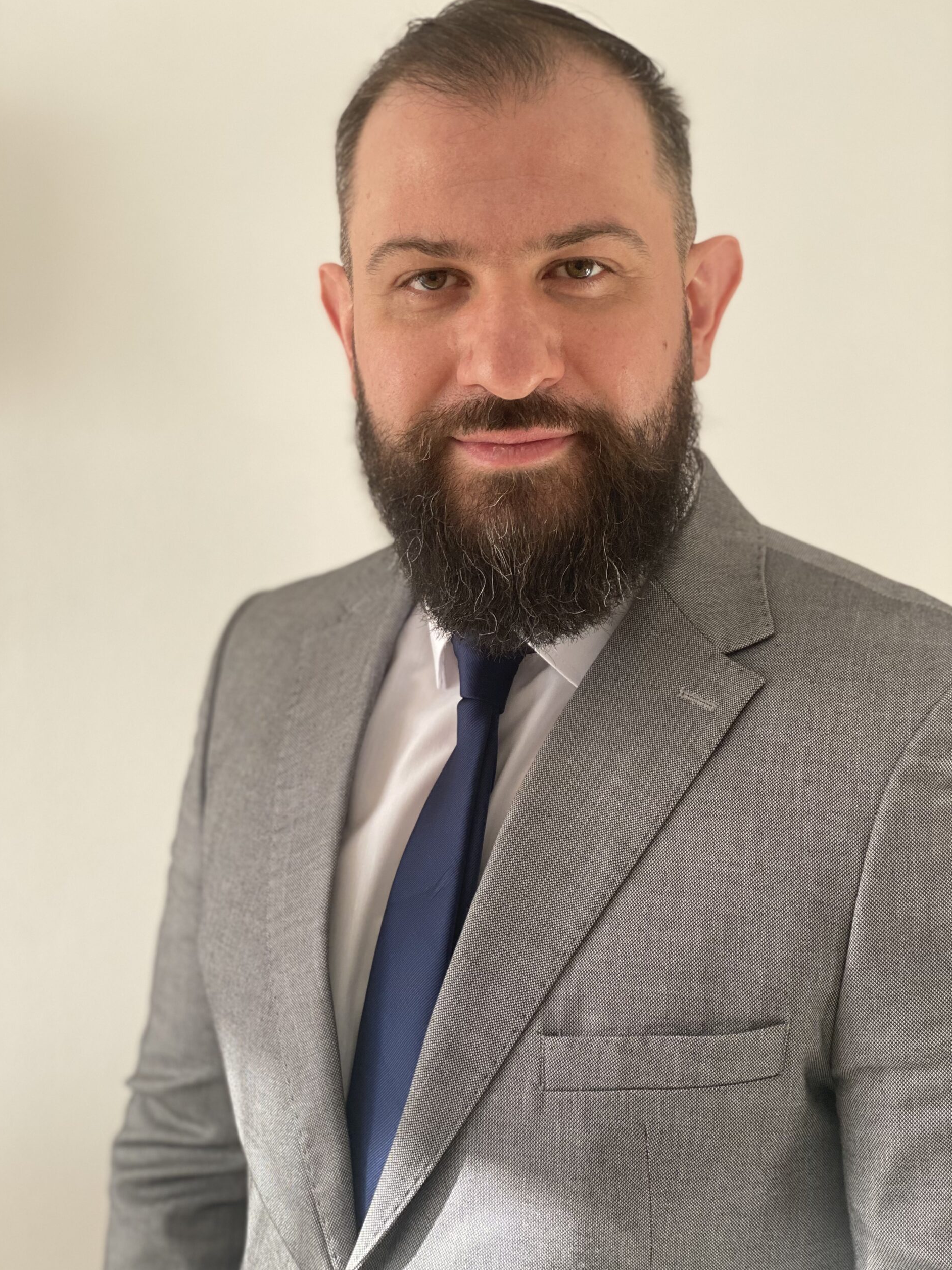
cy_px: 632
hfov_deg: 27.5
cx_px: 471
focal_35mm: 53
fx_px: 1943
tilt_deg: -4.1
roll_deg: +0.8
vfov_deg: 36.2
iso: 80
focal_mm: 6
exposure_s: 1/122
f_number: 2
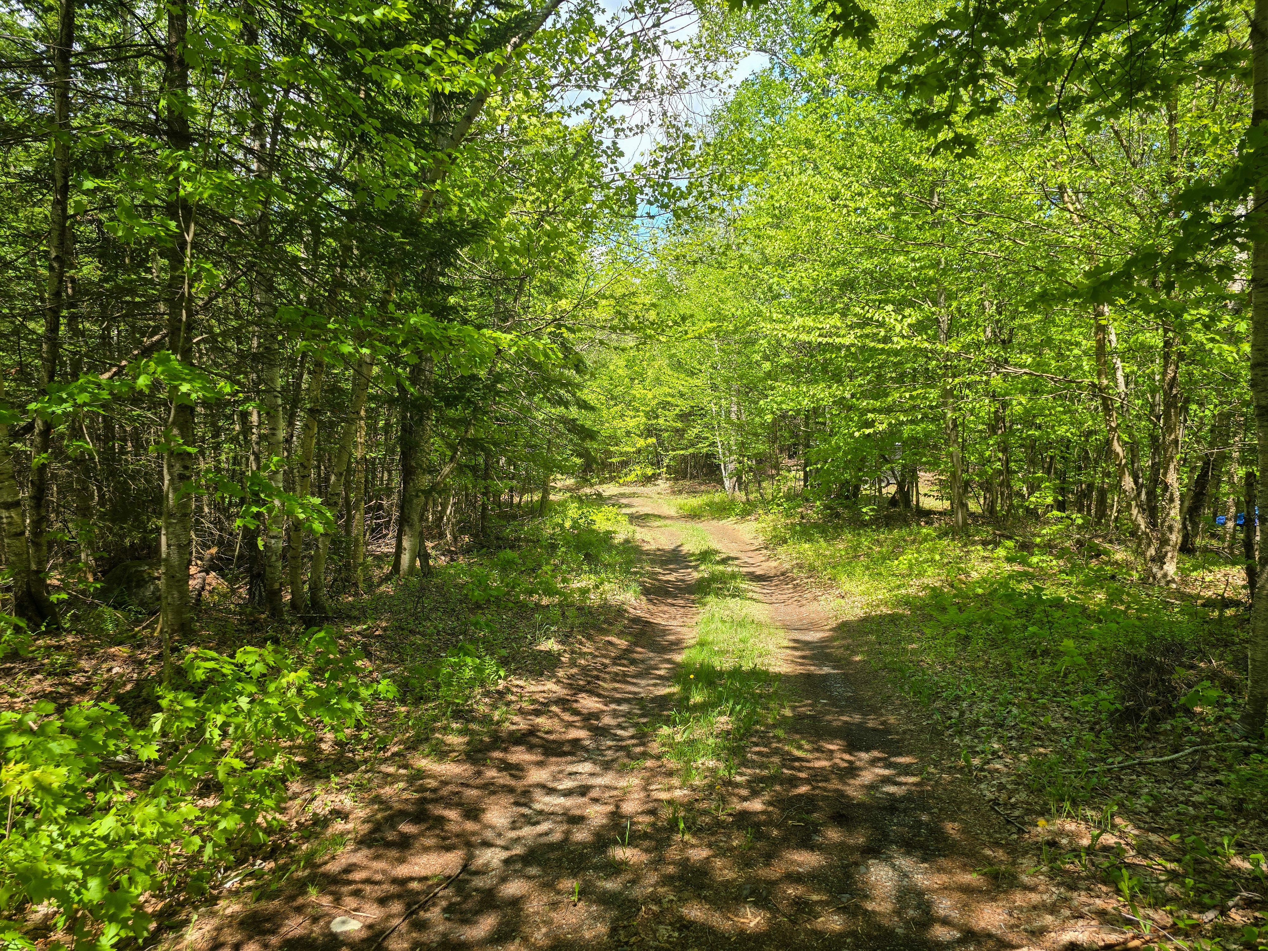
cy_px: 476
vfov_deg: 58.9
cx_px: 634
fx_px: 843
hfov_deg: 73.9
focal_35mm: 23
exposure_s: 1/190
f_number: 1.7
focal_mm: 6.3
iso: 12
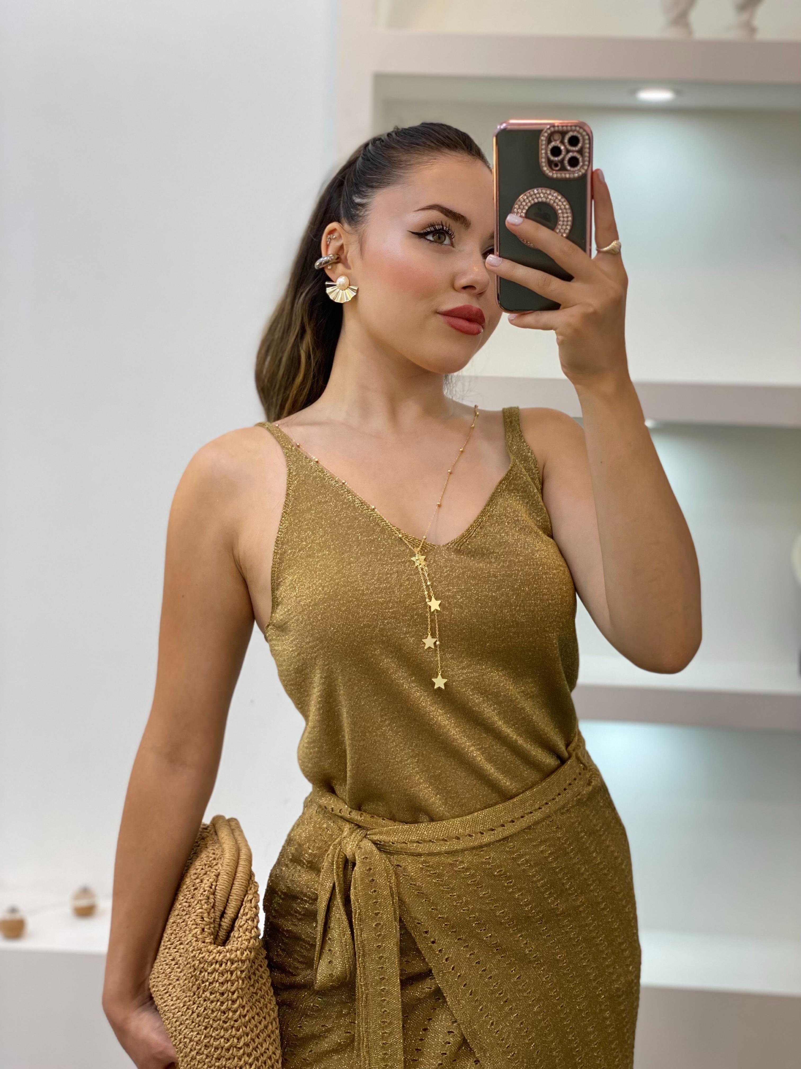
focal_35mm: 52
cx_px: 400
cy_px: 534
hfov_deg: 28.0
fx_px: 1604
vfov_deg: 36.8
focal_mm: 6
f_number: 2
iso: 100
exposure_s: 1/100
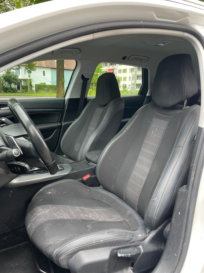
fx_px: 204
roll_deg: -1.1
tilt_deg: -12.4
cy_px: 136
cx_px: 102
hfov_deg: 53.1
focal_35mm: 26
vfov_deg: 67.3
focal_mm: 4.2
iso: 50
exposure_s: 1/121
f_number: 1.6
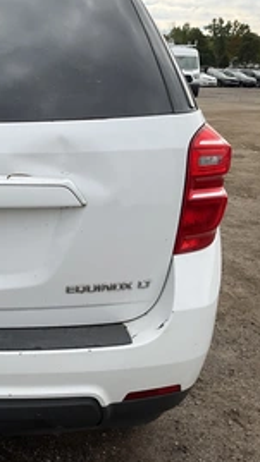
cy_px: 237
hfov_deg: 23.0
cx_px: -62
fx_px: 577
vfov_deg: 43.7
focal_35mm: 47
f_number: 1.8
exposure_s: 1/1730
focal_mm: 3
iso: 25
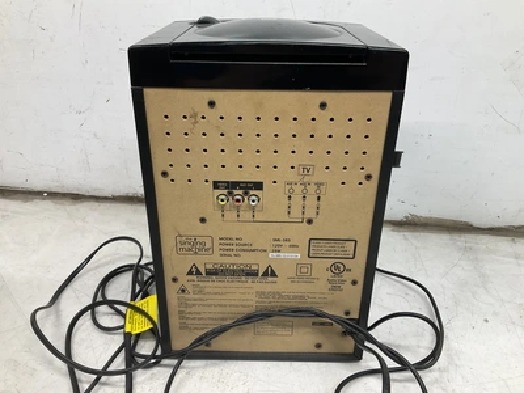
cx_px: 262
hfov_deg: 61.7
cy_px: 196
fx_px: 439
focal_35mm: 29
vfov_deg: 48.2
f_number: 1.8
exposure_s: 1/120
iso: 64
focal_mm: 3
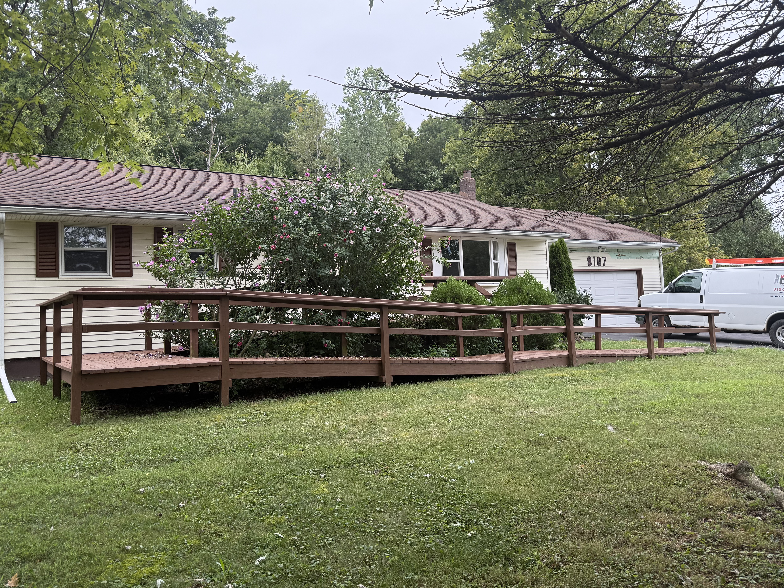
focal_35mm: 27
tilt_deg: +4.2
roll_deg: +2.5
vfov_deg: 51.3
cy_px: 271
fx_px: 612
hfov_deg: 65.3
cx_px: 402
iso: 100
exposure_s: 1/464
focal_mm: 6.76
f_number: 1.78
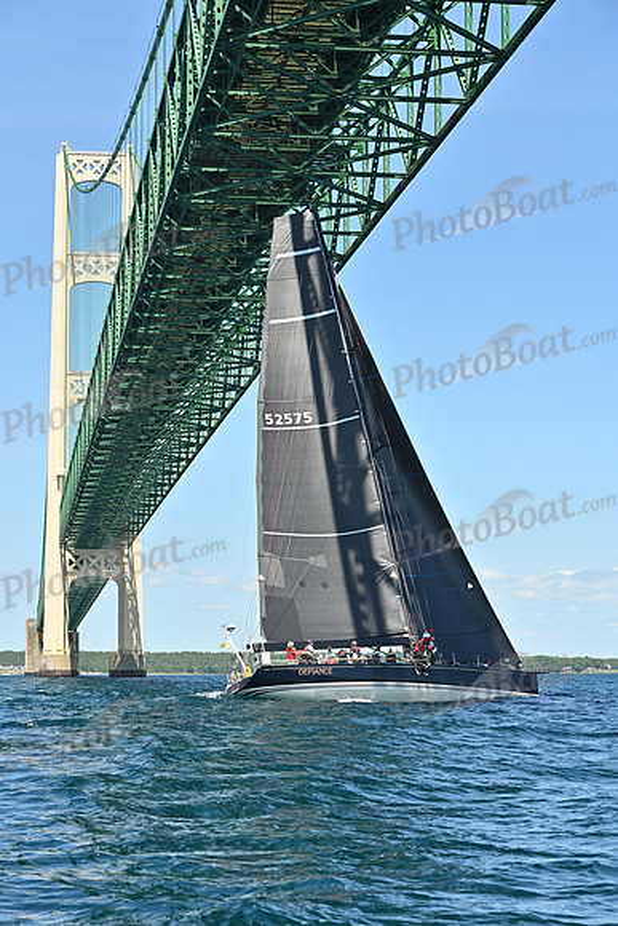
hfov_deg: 17.1
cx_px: 309
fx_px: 2059
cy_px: 463
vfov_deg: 25.4
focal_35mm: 80
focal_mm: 80
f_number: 7.1
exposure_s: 1/1000
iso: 320
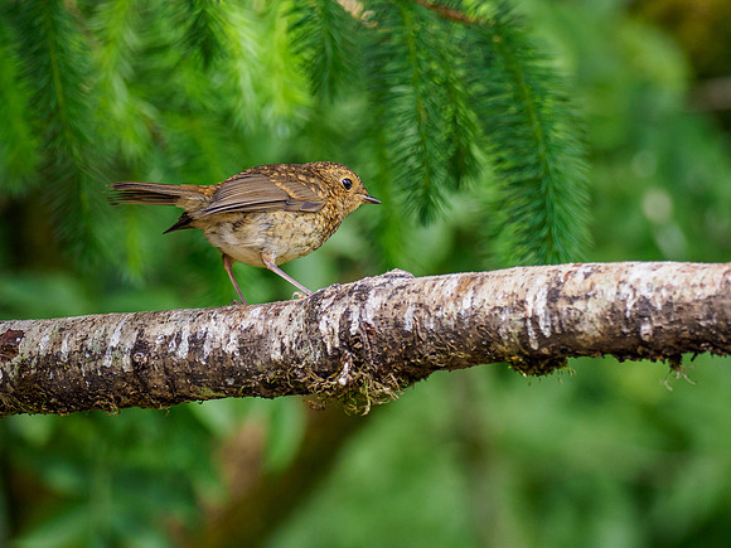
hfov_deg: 1.9
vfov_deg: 1.4
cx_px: 262
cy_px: 209
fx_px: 22168
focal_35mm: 1050
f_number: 4
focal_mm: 300
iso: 400
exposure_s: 1/640
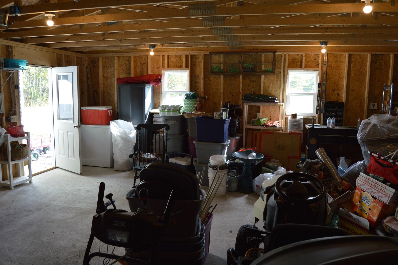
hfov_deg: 67.4
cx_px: 199
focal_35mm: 27
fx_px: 298
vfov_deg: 47.8
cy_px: 132
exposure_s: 1/100
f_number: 5
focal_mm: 18
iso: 400
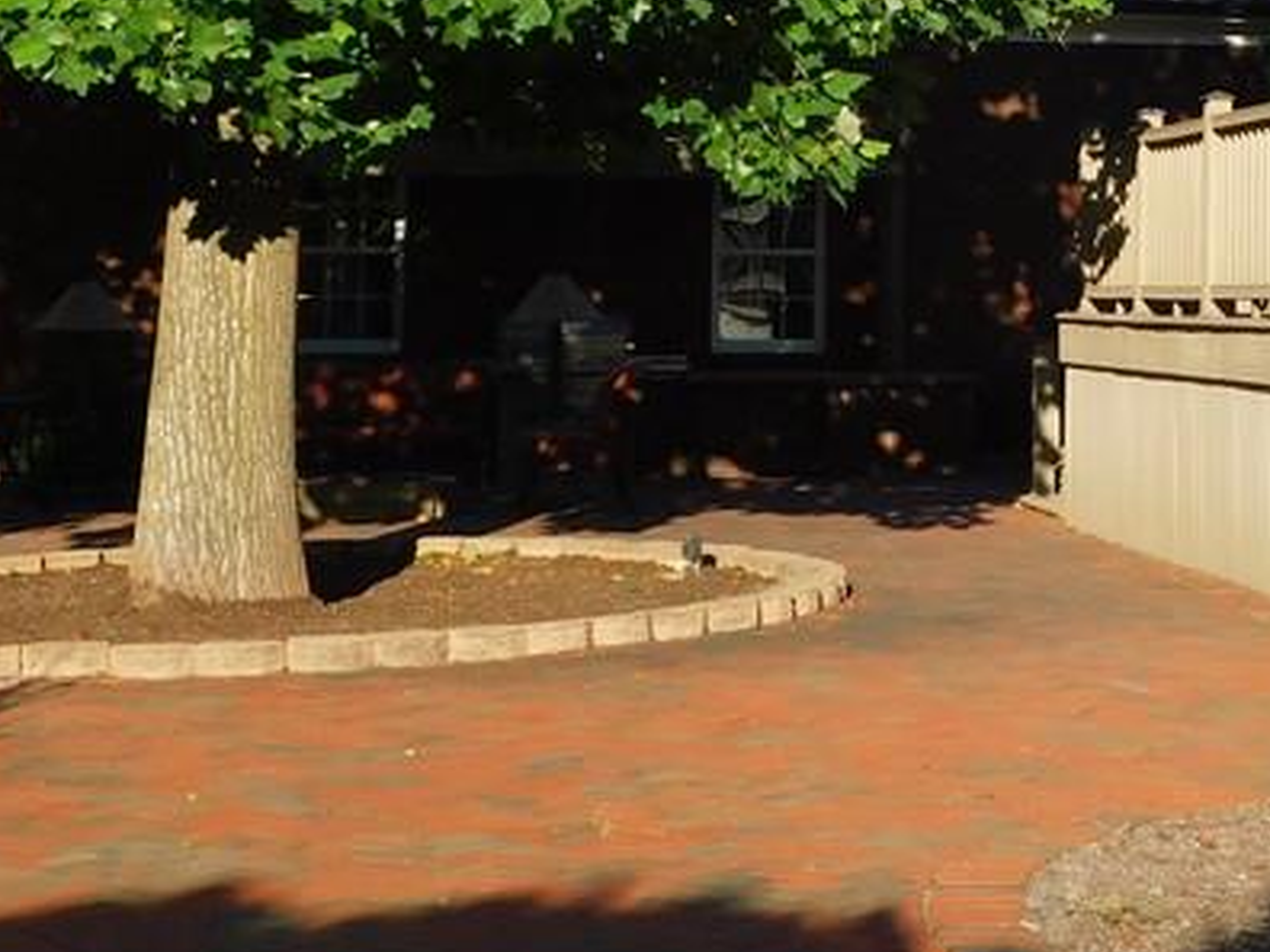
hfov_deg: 20.8
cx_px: 1046
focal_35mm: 93
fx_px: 3412
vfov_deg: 15.5
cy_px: -77
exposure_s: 1/640
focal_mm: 6.3
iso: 125
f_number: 3.5
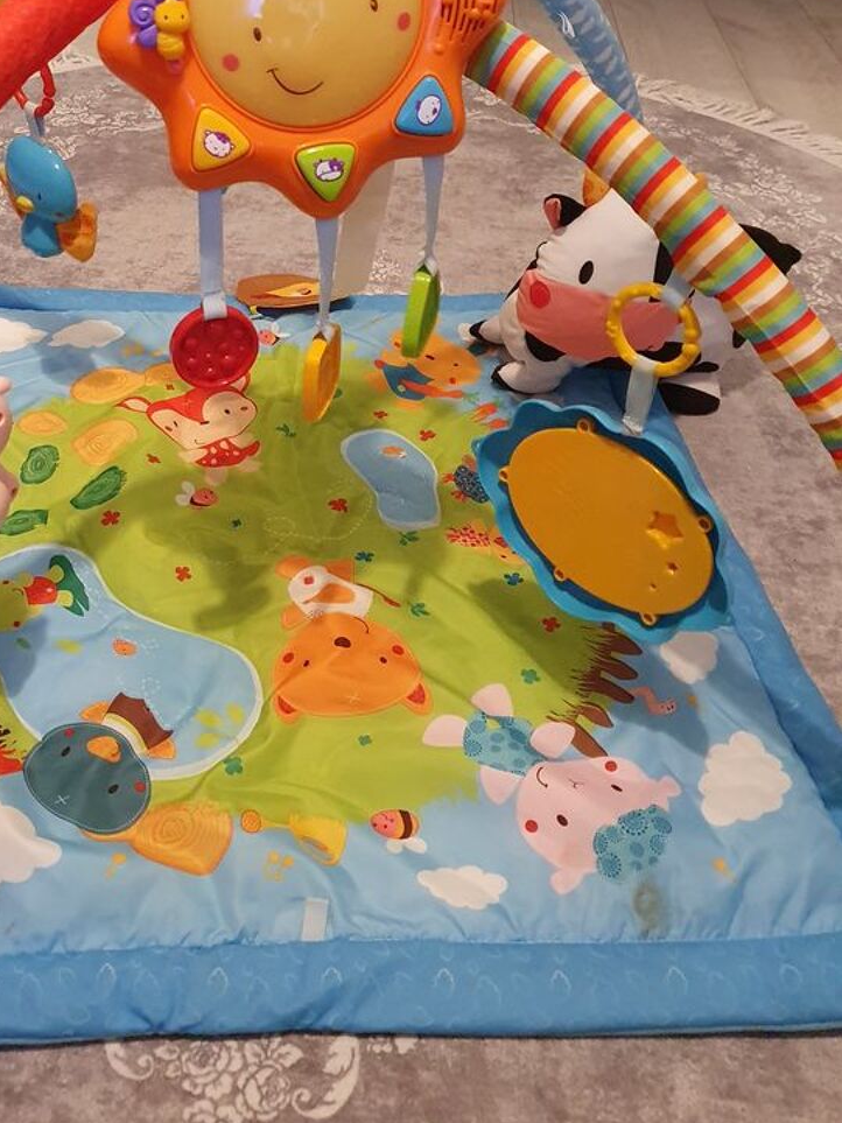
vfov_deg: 50.9
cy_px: 429
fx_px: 1168
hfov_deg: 39.1
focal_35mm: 36
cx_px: 261
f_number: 1.5
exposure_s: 1/50
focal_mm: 4.32
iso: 640
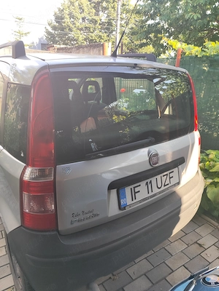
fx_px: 202
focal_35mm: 24
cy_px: 146
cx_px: 110
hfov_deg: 56.8
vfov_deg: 71.6
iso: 55
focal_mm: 5.89
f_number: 1.89
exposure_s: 1/100
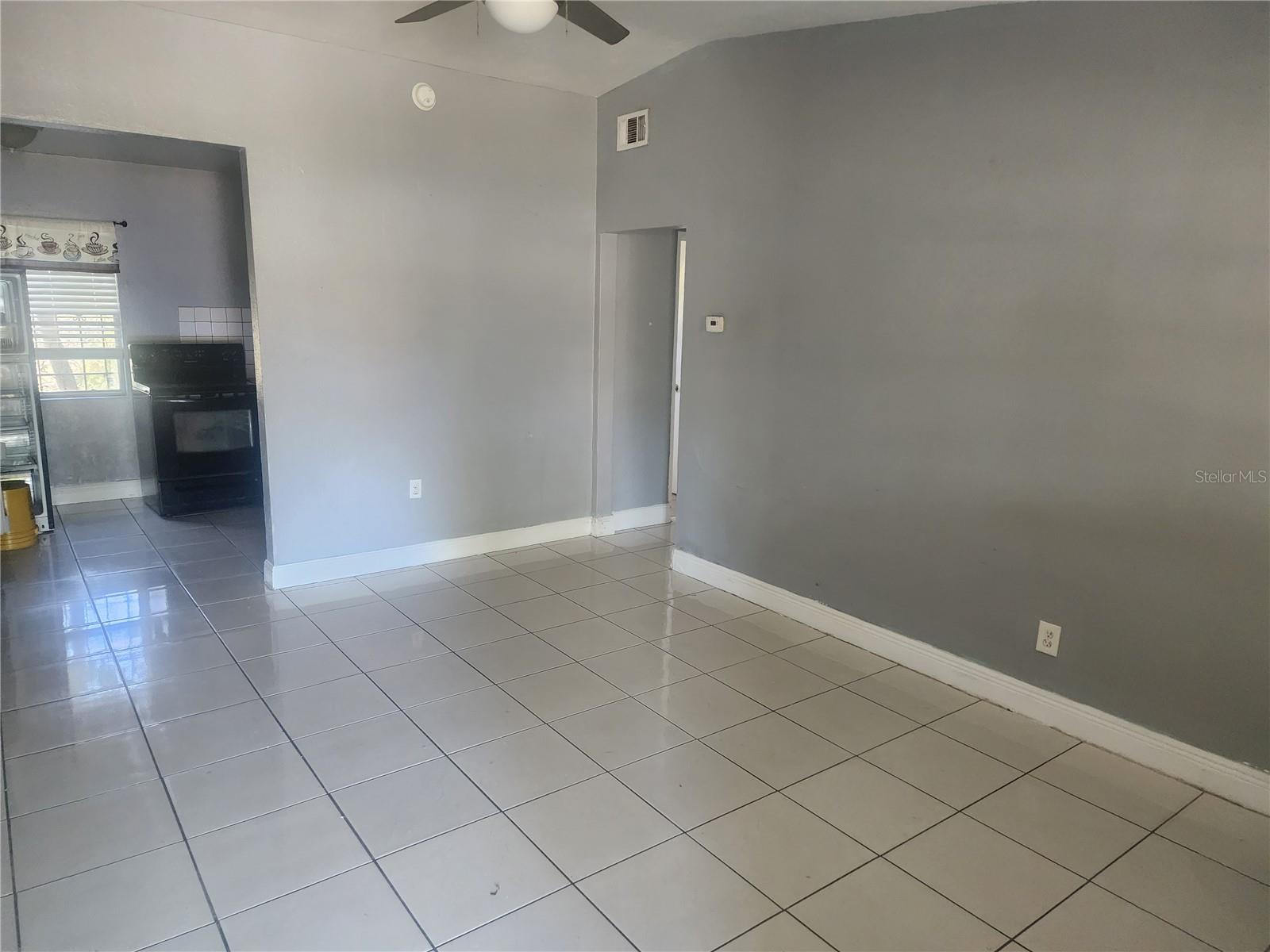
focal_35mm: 23
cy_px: 476
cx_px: 635
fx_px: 844
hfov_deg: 73.9
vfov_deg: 58.9
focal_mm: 6.4
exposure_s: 1/120
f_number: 1.8
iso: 1000
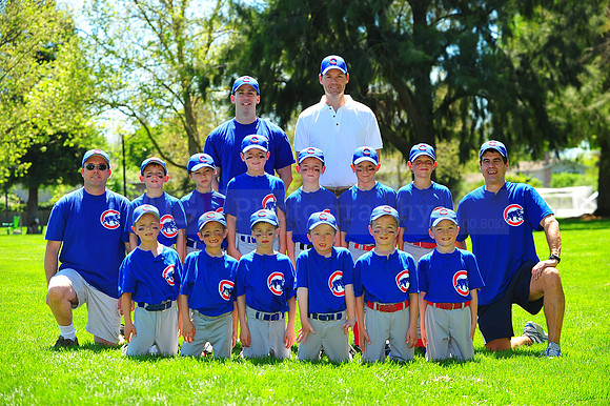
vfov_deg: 13.7
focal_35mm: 100
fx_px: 1693
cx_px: 305
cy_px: 203
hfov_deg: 20.4
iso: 200
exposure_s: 1/400
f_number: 5
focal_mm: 100
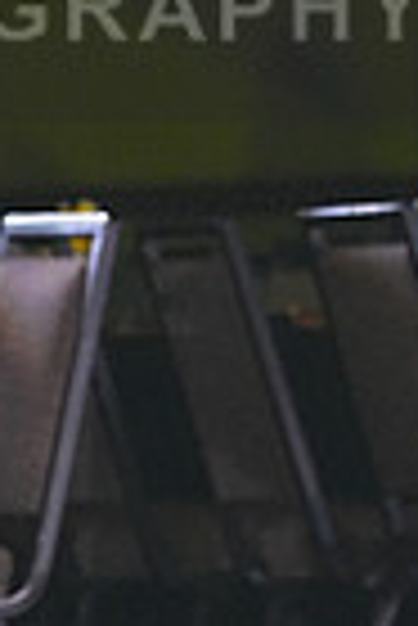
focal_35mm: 693
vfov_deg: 3.0
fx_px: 12039
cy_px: -27
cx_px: -124
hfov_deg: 2.0
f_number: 4.5
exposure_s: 1/400
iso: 6400
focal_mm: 166
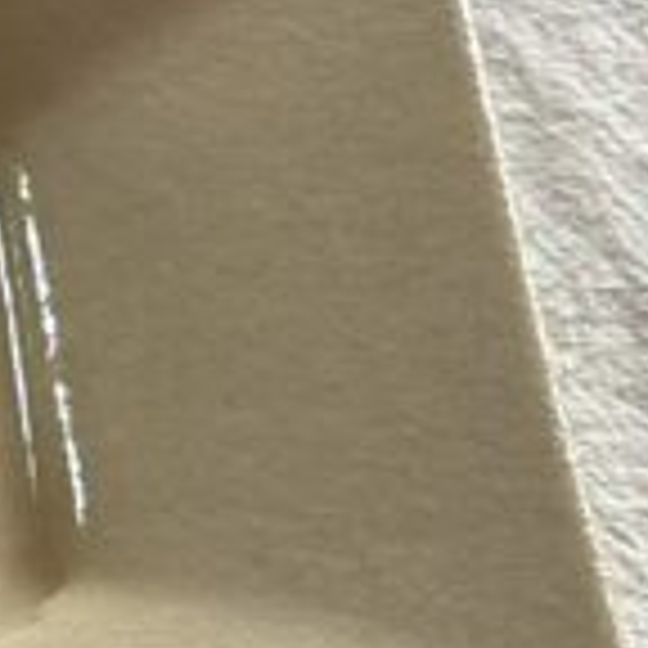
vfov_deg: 5.8
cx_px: -936
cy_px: -243
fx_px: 6396
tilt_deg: -46.9
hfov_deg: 5.6
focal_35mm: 302
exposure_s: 1/60
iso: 200
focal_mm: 6.86
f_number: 1.78
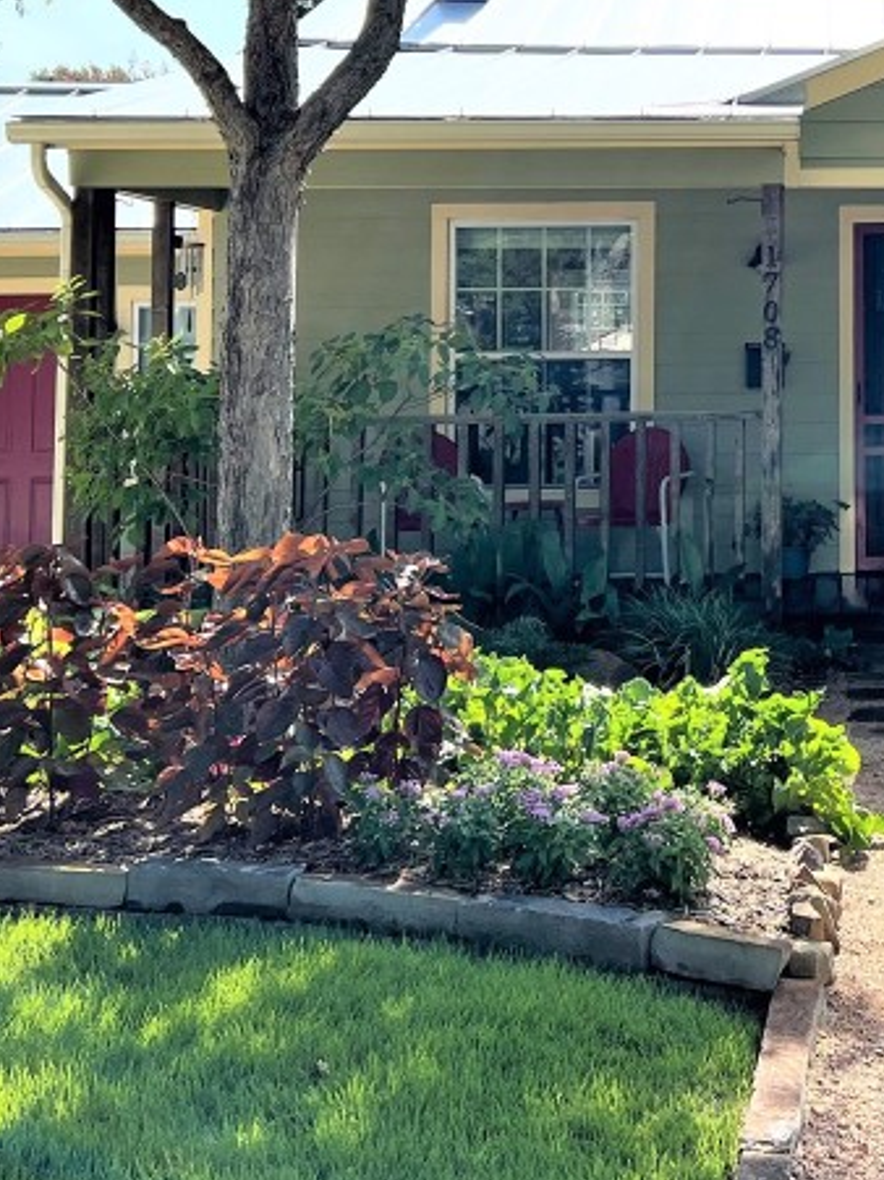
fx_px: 2010
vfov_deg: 31.8
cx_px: 860
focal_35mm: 59
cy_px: 228
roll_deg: +0.3
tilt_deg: +3.0
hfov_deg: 23.8
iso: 50
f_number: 1.5
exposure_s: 1/5319
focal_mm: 5.7
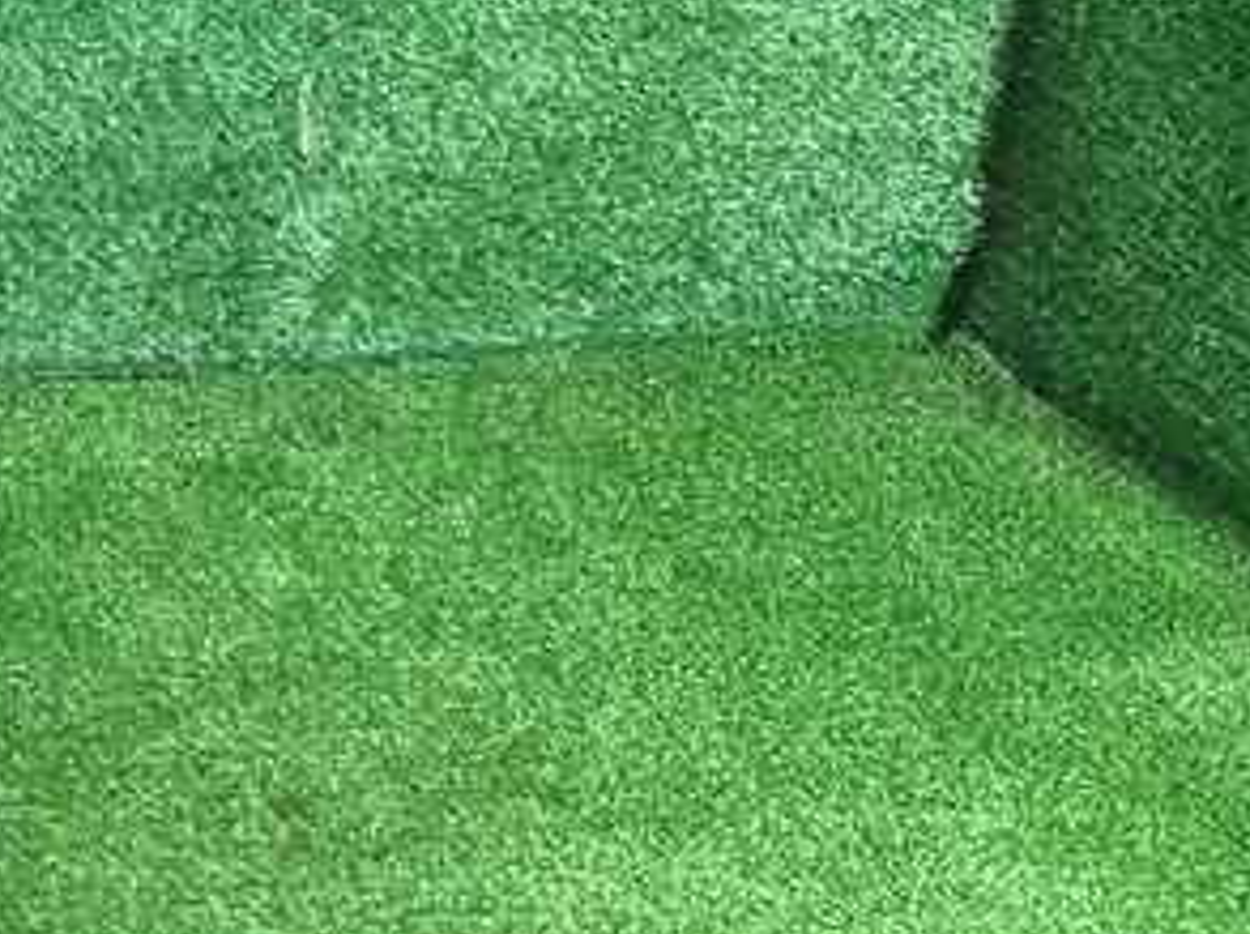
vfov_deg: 10.7
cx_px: -1638
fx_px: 4616
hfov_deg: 12.5
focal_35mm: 128
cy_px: -861
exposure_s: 1/50
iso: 247
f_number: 1.8
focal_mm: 5.4
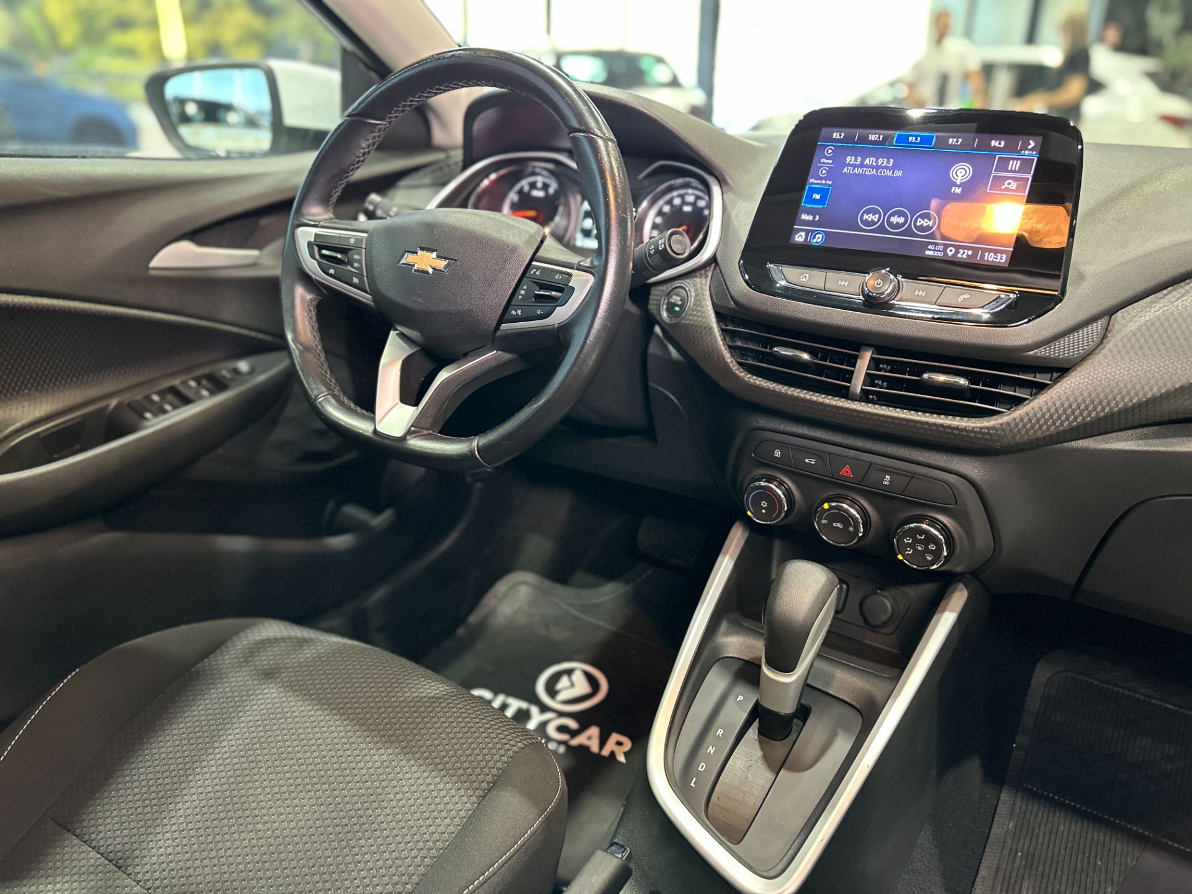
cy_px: 447
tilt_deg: -22.6
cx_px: 596
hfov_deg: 71.6
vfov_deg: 56.8
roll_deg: -0.5
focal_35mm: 24
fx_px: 826
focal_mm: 6.86
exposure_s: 1/40
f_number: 1.78
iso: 640
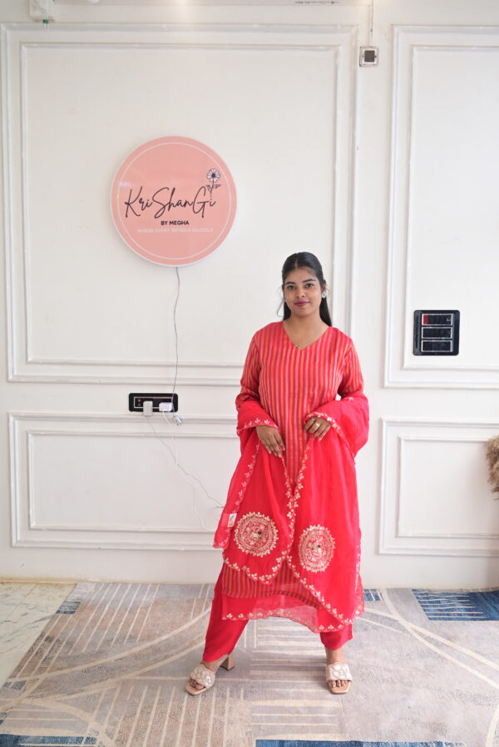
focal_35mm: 28
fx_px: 592
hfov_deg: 45.7
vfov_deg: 64.5
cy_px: 374
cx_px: 250
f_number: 6.3
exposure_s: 1/200
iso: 640
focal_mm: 28.5
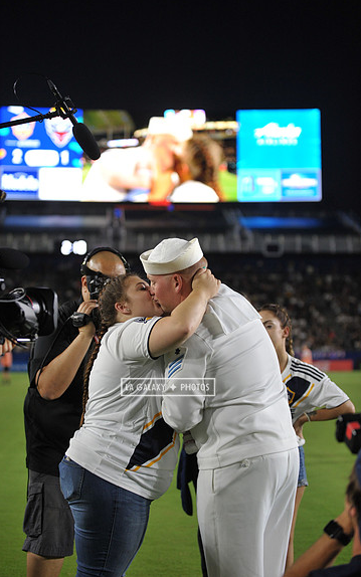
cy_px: 286
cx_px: 168
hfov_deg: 18.1
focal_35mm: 72
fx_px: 1133
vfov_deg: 28.6
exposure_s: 1/1000
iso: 1250
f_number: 2.8
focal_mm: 70
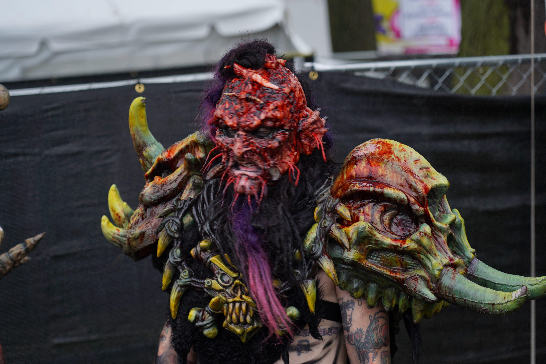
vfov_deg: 13.0
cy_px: 182
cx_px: 273
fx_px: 1592
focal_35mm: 105
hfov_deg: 19.5
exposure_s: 1/125
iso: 160
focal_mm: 105
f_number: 4
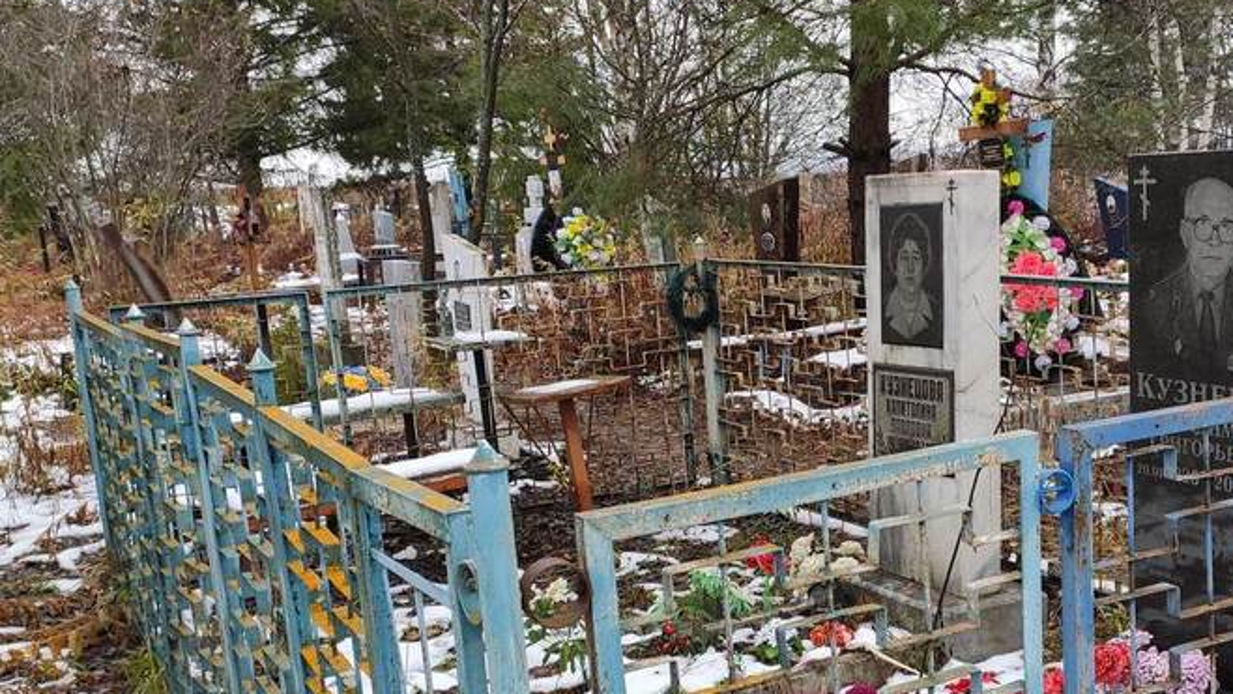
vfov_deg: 27.0
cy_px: 455
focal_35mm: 44
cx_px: 838
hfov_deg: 45.6
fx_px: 1439
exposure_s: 1/120
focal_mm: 4.77
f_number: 1.75
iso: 123
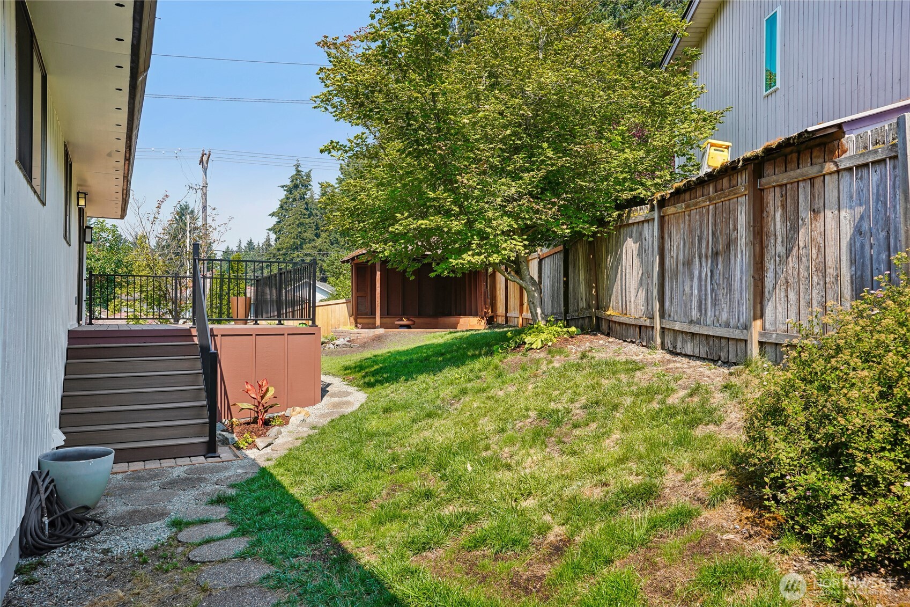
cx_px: 455
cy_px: 304
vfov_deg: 46.4
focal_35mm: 28
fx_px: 708
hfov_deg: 65.5
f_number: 8
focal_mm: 28
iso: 160
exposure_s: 1/125
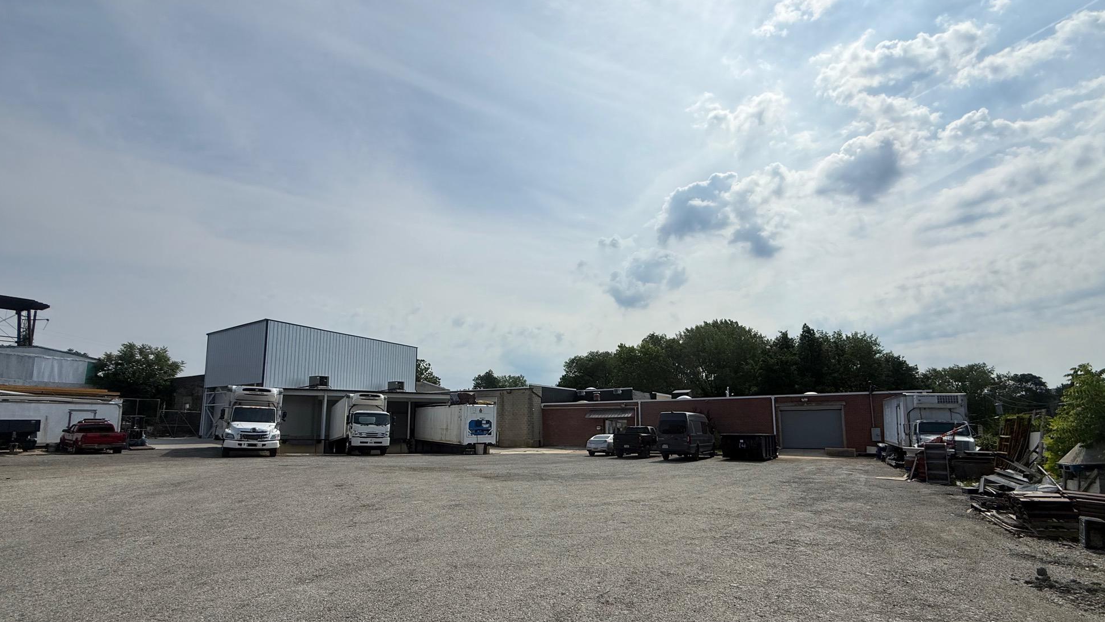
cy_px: 367
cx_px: 577
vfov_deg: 66.6
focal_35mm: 16
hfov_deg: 99.3
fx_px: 469
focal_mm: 2.22
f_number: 2.2
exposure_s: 1/5618
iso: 40
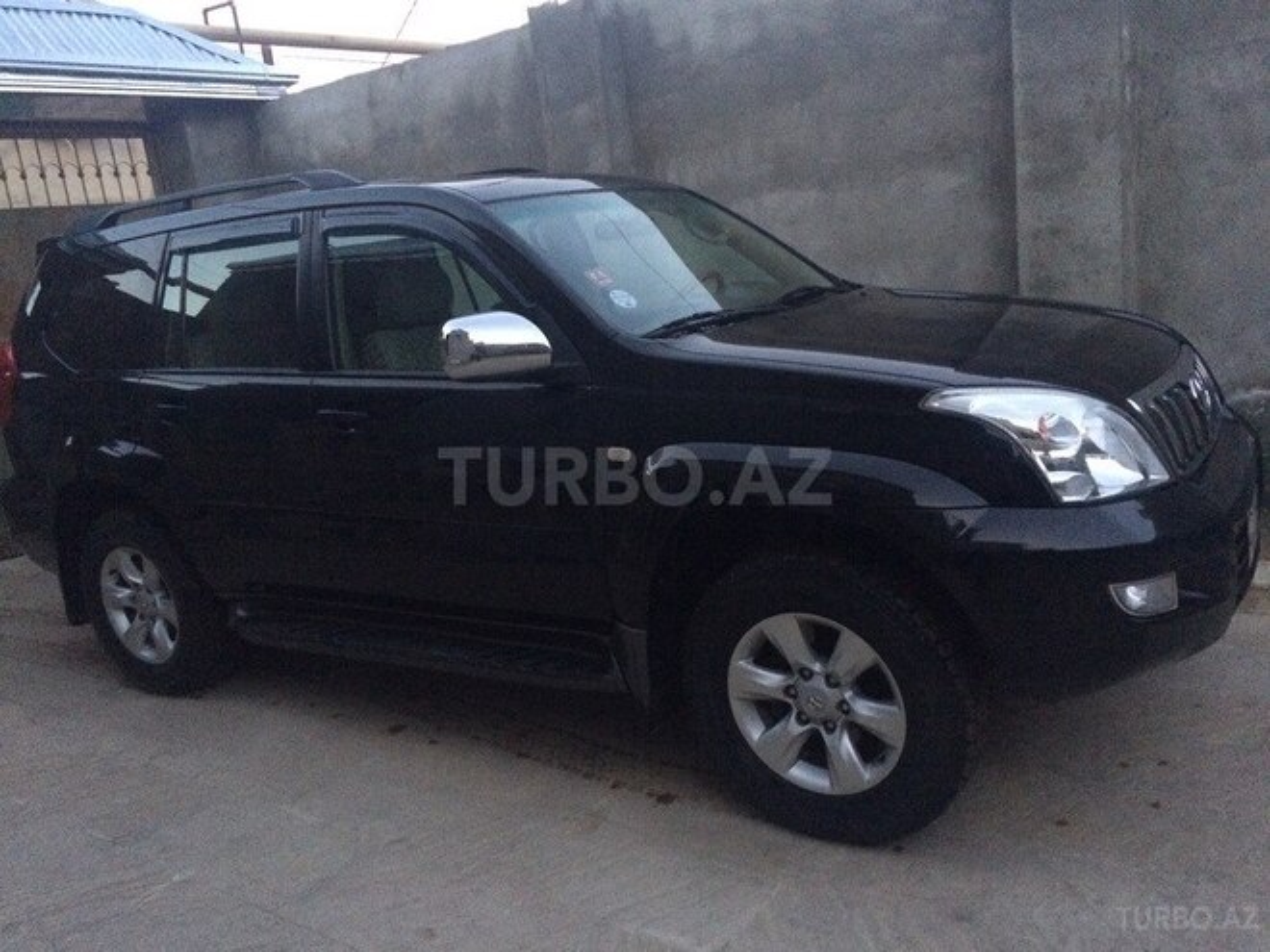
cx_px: 635
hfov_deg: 61.7
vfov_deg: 48.2
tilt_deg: -10.8
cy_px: 476
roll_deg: +9.3
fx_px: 1064
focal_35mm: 29
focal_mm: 4.15
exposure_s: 1/17
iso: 500
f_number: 2.2
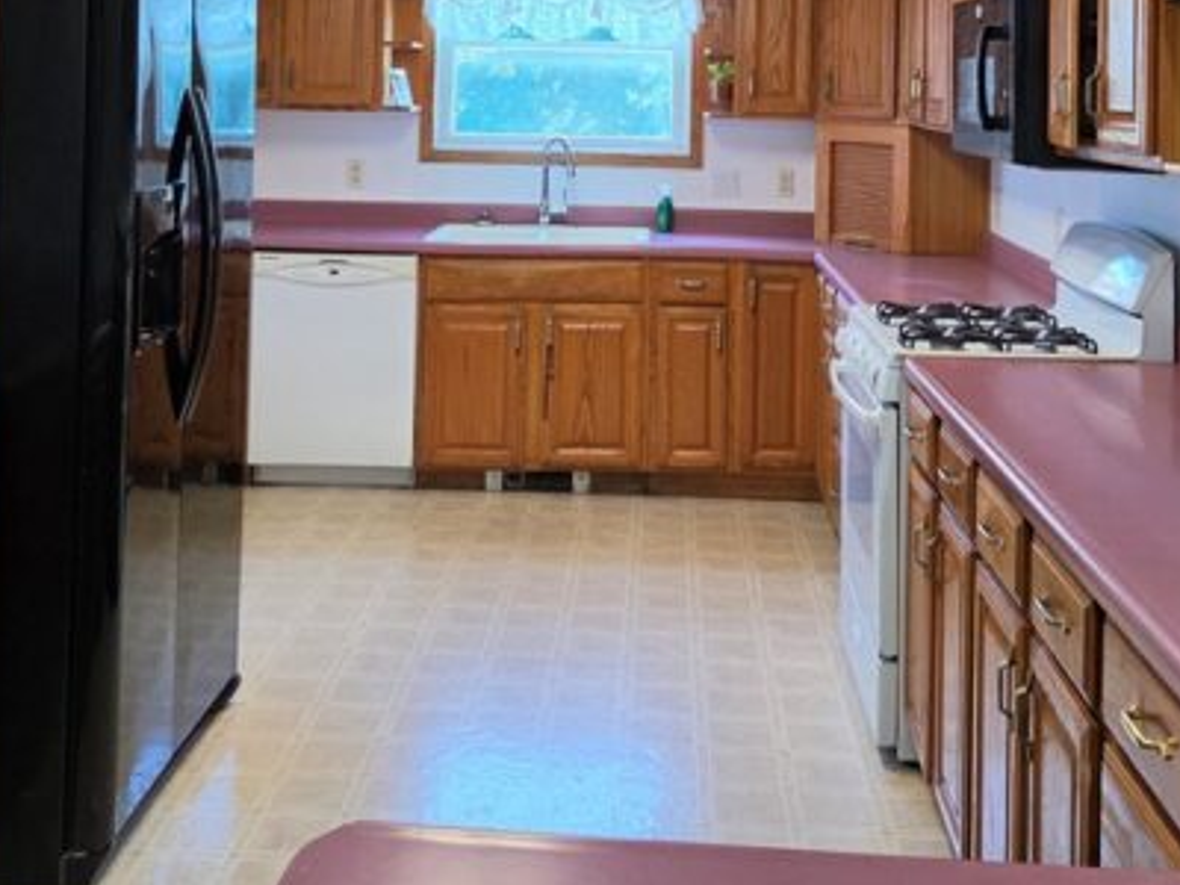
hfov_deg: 41.2
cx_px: 625
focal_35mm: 46
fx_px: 1568
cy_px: 100
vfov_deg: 30.2
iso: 160
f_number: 1.8
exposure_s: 1/120
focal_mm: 5.4
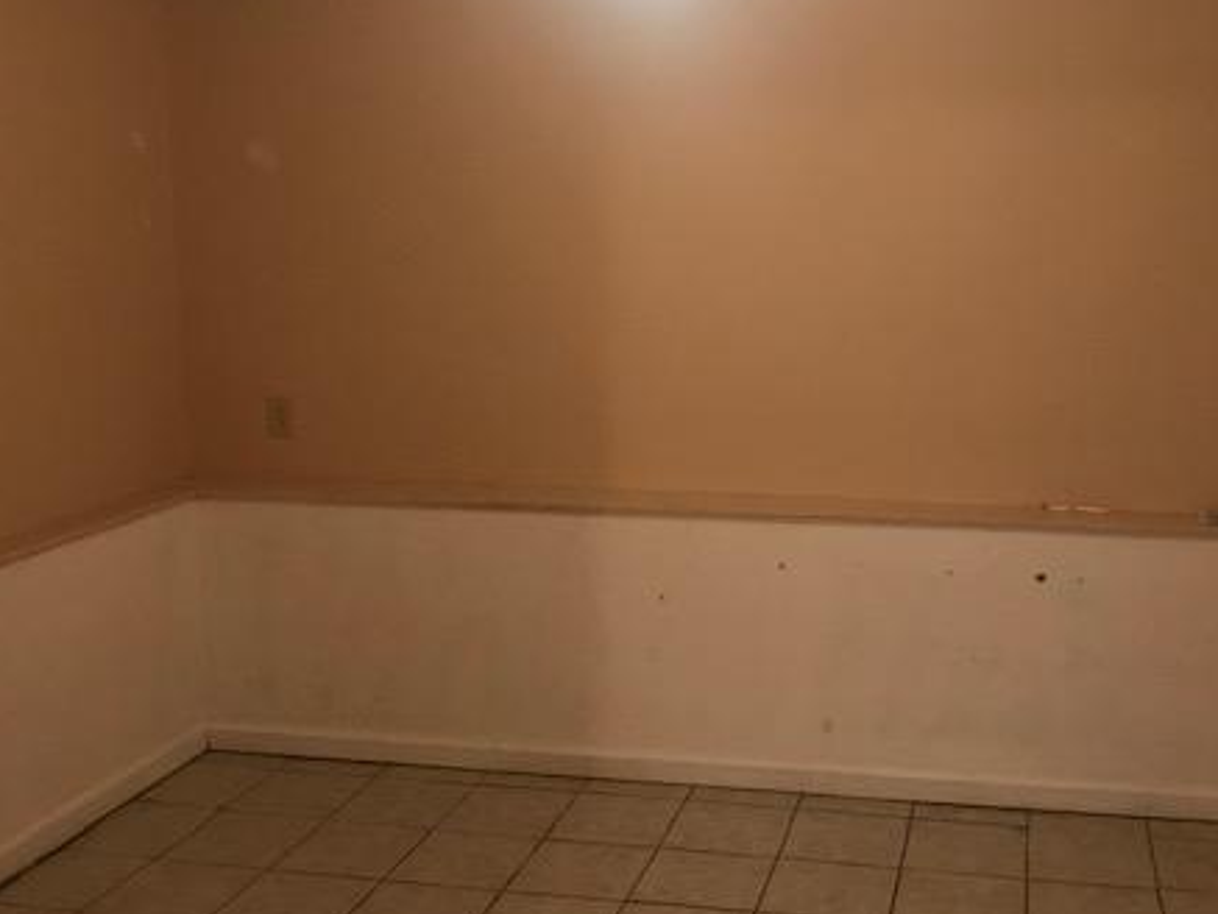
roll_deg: +0.1
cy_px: 376
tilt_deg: -5.1
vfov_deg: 35.1
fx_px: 1443
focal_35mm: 41
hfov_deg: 45.5
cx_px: 730
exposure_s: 1/15
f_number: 1.8
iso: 100
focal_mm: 3.99
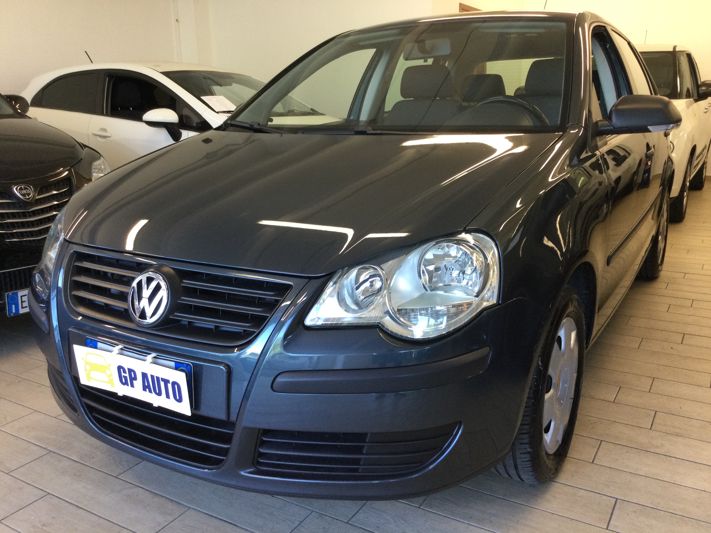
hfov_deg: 58.4
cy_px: 266
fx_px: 637
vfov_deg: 45.4
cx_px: 356
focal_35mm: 31
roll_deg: +0.6
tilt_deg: -12.8
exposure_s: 1/33
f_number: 2.4
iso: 40
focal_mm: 3.3
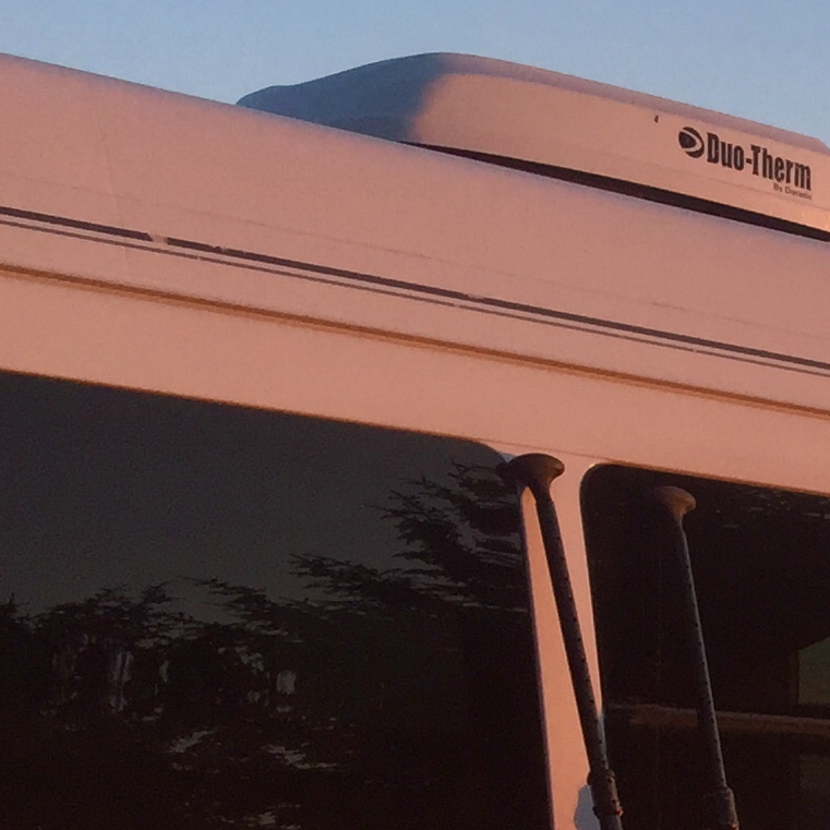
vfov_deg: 14.8
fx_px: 2984
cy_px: 1223
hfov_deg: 13.6
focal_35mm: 110
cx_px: 1637
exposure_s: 1/293
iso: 32
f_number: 2.2
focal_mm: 4.15
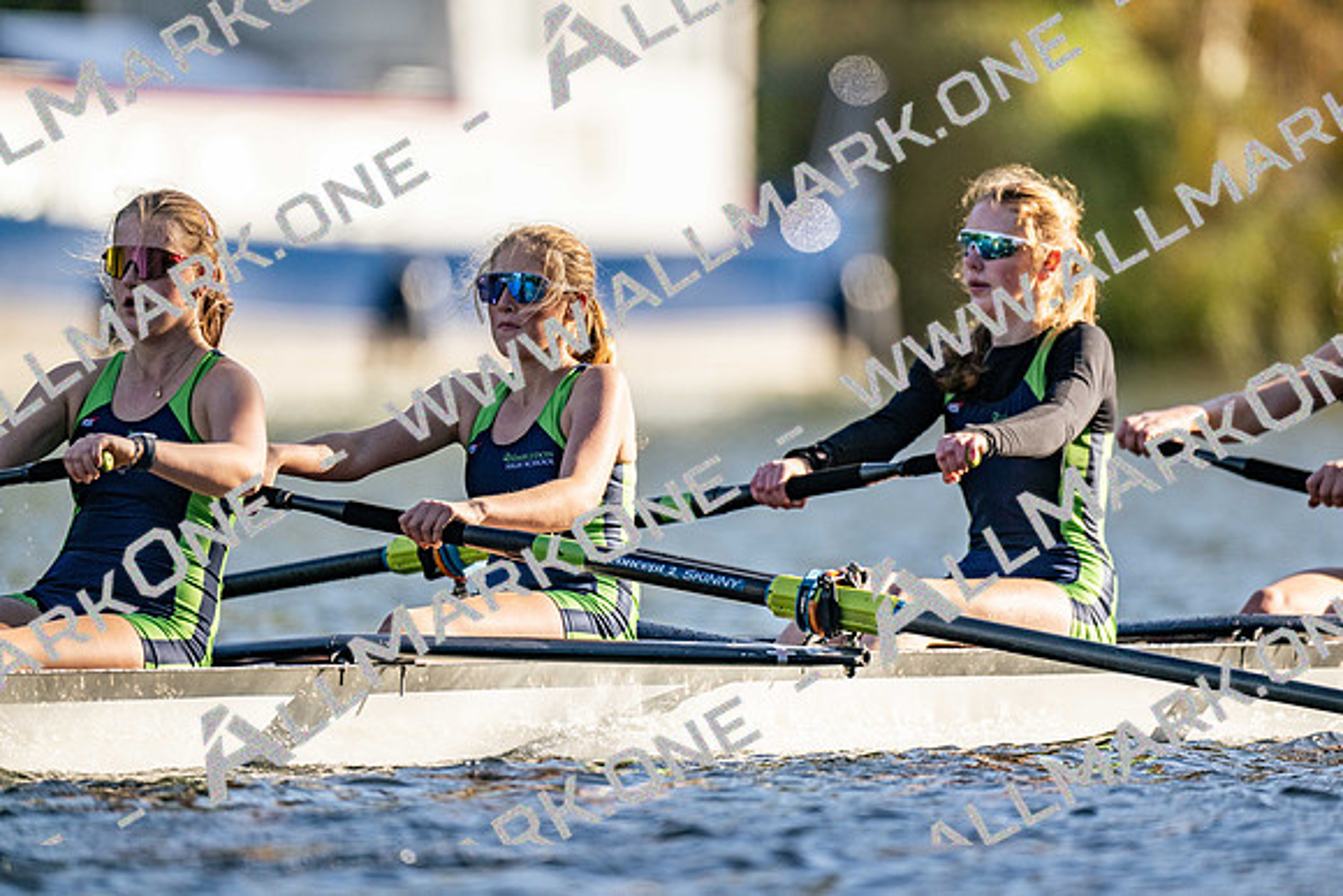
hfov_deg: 3.4
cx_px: 672
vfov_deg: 2.3
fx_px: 22388
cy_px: 448
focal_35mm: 600
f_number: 4
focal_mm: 600
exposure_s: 1/2500
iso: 250
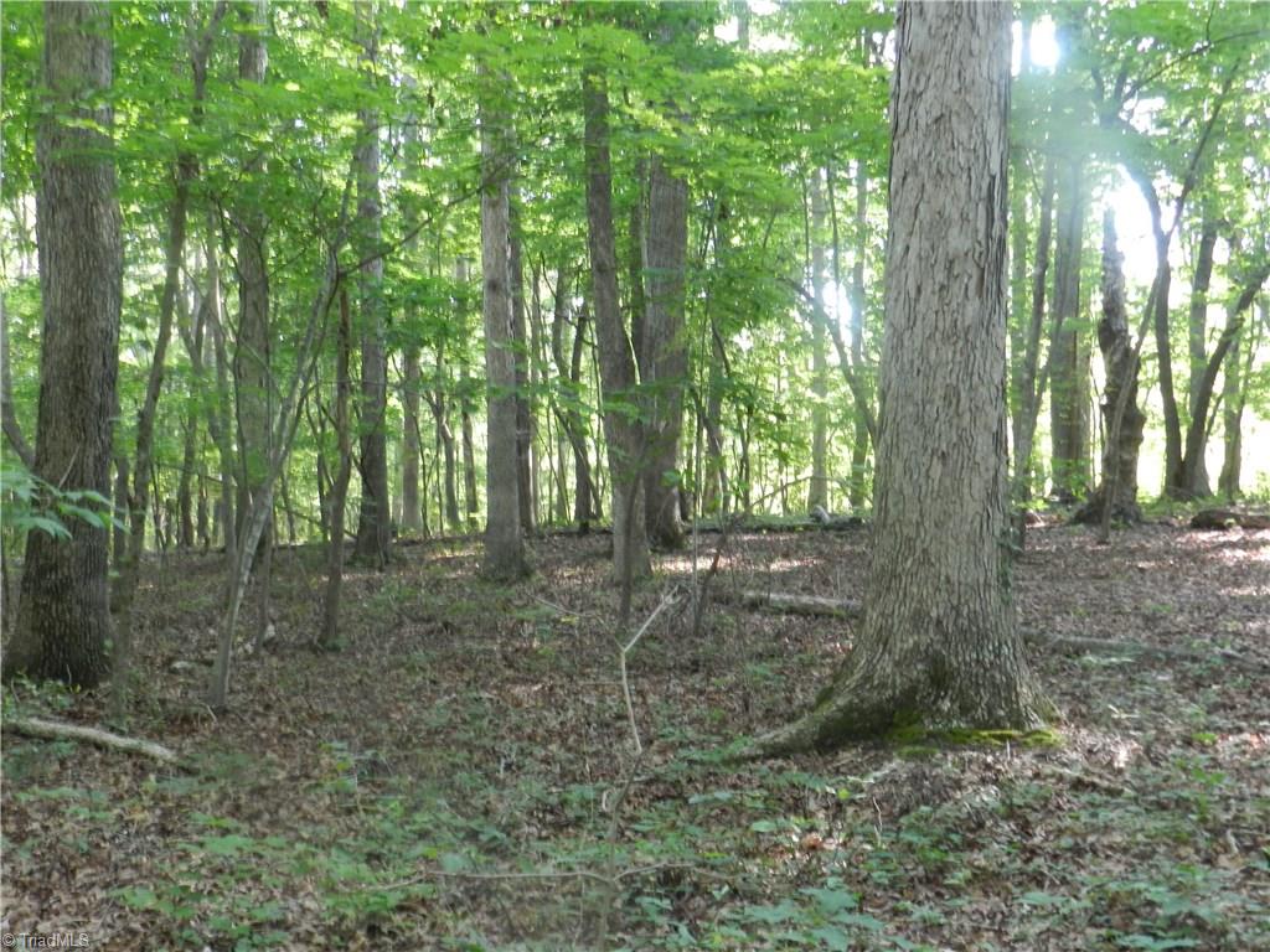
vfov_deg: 31.5
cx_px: 635
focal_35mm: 46
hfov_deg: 41.2
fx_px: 1688
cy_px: 476
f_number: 4.2
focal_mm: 8.1
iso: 400
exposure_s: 1/25
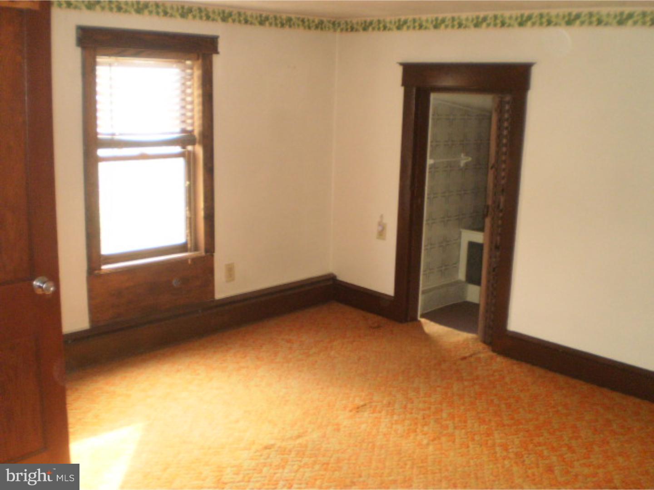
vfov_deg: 39.7
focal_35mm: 36
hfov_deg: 51.4
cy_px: 245
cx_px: 327
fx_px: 680
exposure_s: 1/30
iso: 250
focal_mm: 6.3
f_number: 3.1
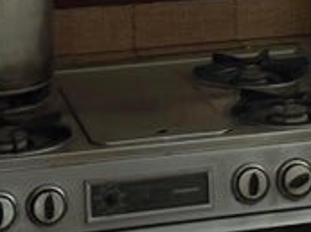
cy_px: -165
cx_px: 293
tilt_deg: -5.1
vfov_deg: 8.1
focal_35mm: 178
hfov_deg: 11.0
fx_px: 1596
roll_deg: +0.9
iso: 1000
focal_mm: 6.76
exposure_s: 1/18
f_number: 1.78
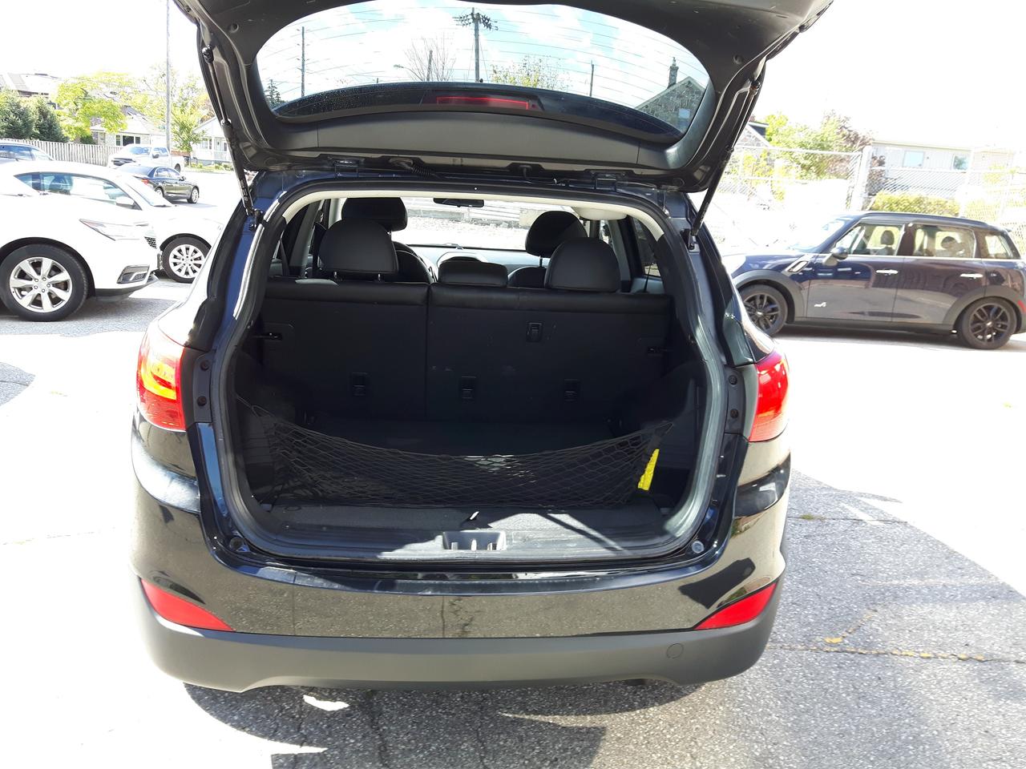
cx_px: 513
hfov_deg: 58.4
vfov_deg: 45.4
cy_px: 384
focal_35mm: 31
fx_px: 919
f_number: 1.9
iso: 40
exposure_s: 1/116
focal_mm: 3.7
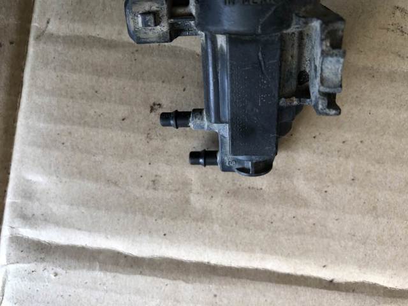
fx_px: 330
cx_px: 204
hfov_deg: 63.4
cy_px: 153
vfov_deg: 49.7
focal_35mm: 28
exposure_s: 1/30
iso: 25
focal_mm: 4
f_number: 1.8
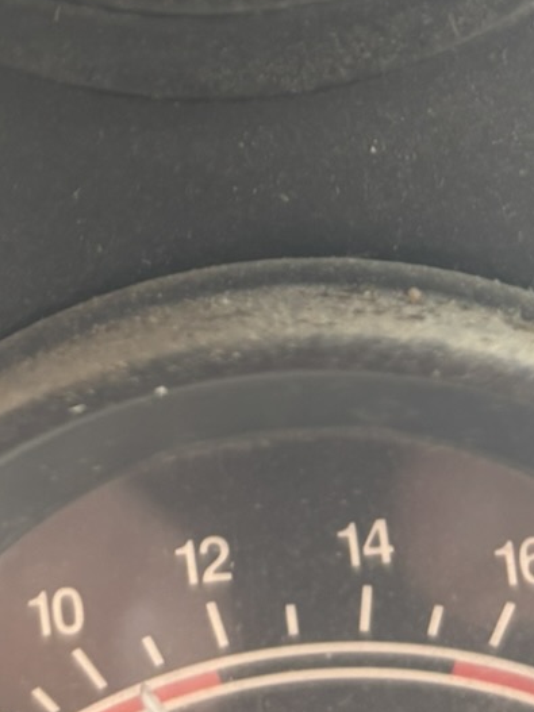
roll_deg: -1.7
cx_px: 195
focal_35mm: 101
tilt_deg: -6.9
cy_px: -428
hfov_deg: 14.6
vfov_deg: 17.1
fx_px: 2078
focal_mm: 5.96
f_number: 1.6
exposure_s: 1/121
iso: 80
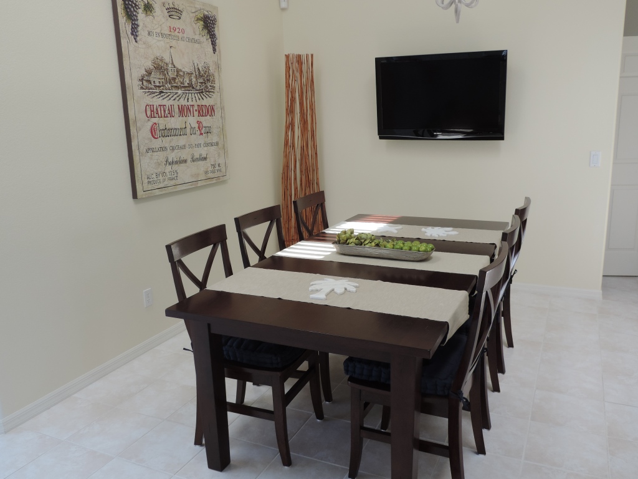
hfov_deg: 60.0
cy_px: 240
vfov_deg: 46.8
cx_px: 319
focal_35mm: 30
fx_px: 553
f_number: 3.1
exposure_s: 1/30
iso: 100
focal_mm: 5.3
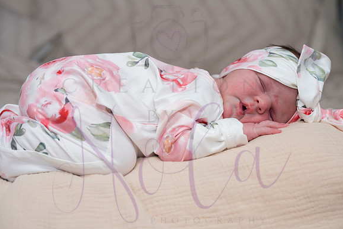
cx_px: 168
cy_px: 112
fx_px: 581
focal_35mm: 61
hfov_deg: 32.9
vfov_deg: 22.3
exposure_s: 1/320
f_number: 4
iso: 800
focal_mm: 58
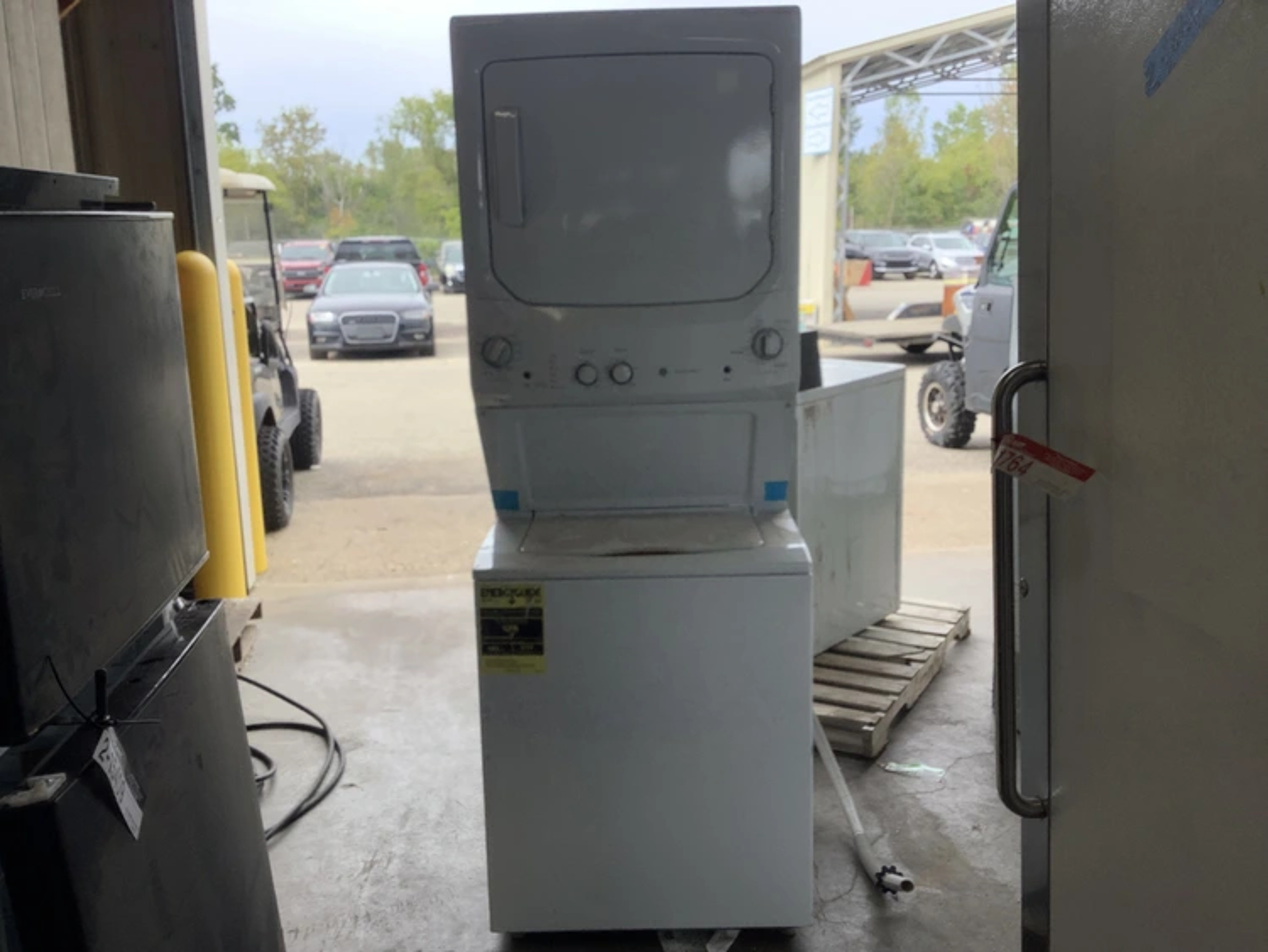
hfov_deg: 58.3
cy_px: 476
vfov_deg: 45.5
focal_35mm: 31
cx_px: 634
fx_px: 1136
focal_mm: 3.3
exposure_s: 1/170
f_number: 2.4
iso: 25
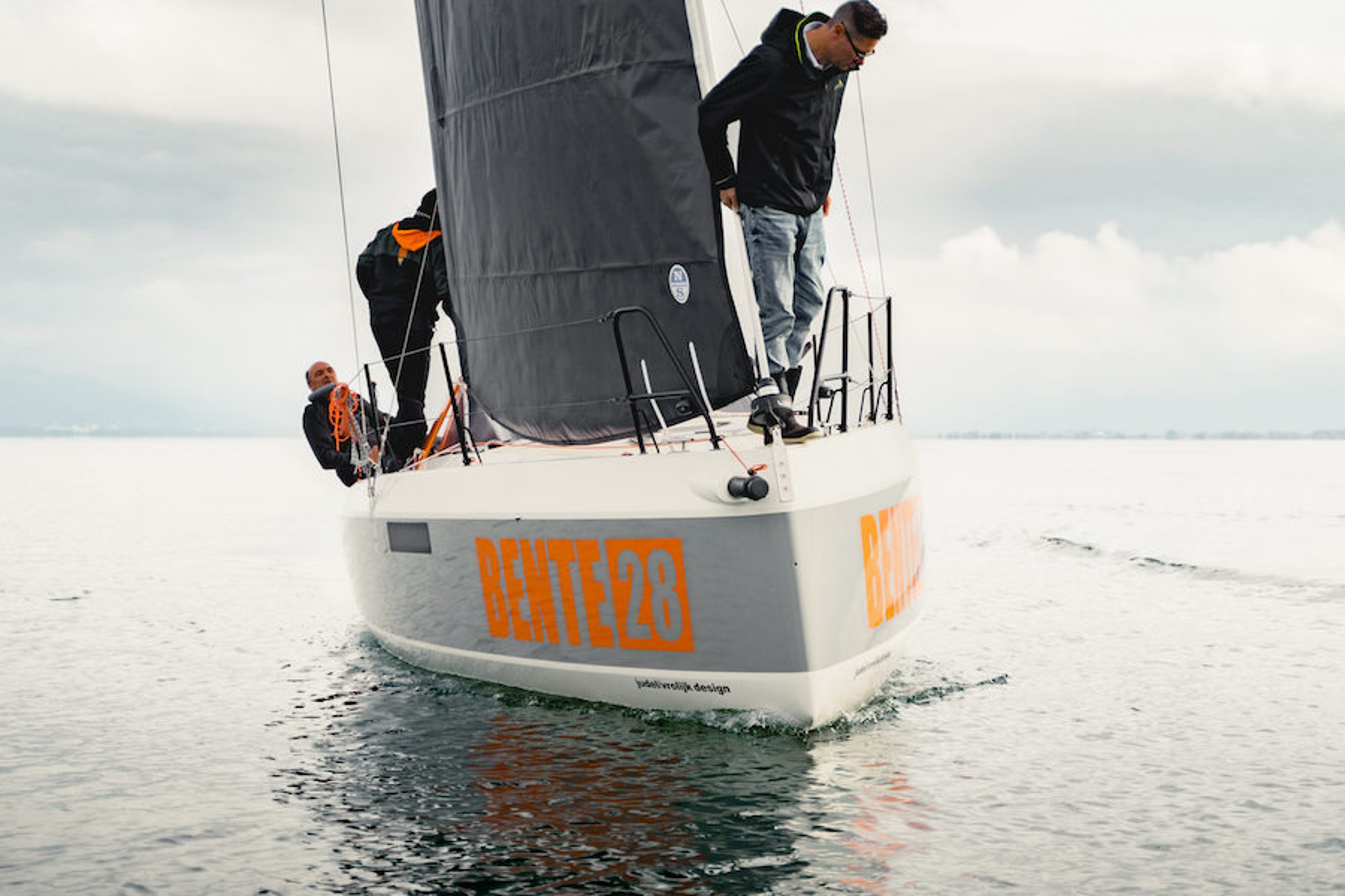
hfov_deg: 33.9
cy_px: 448
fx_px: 2204
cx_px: 672
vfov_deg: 23.0
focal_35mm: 59
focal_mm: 59
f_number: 2.8
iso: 100
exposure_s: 1/1250
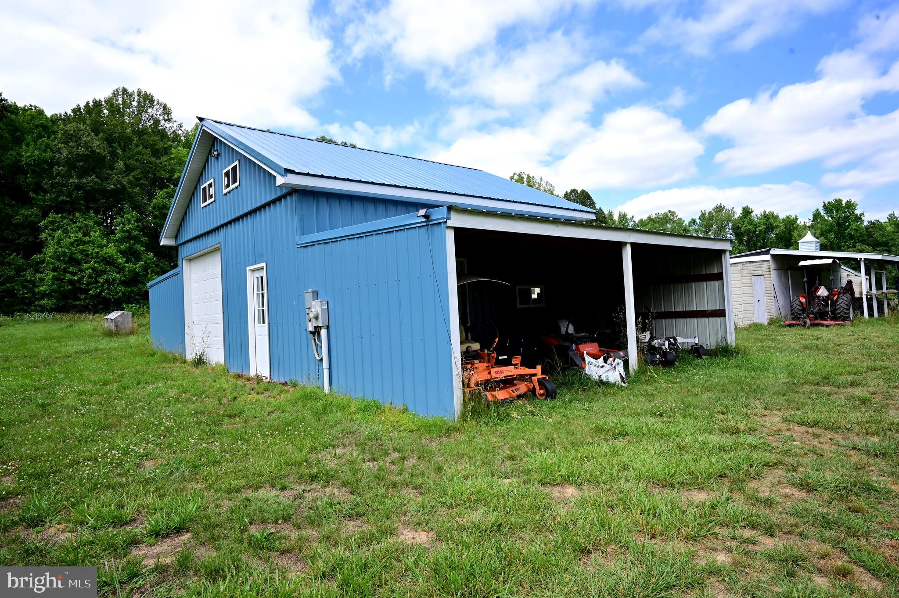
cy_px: 299
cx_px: 450
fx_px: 524
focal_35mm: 21
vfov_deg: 59.4
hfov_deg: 81.2
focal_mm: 21
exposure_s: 1/1000
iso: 900
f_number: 10
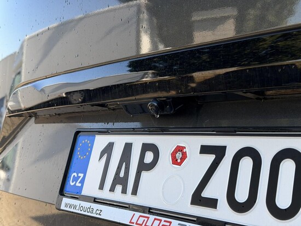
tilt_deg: +2.5
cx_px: 150
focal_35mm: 48
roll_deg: -1.4
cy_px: 113
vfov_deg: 30.3
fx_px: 418
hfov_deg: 39.6
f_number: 1.78
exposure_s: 1/538
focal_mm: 6.76
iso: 64
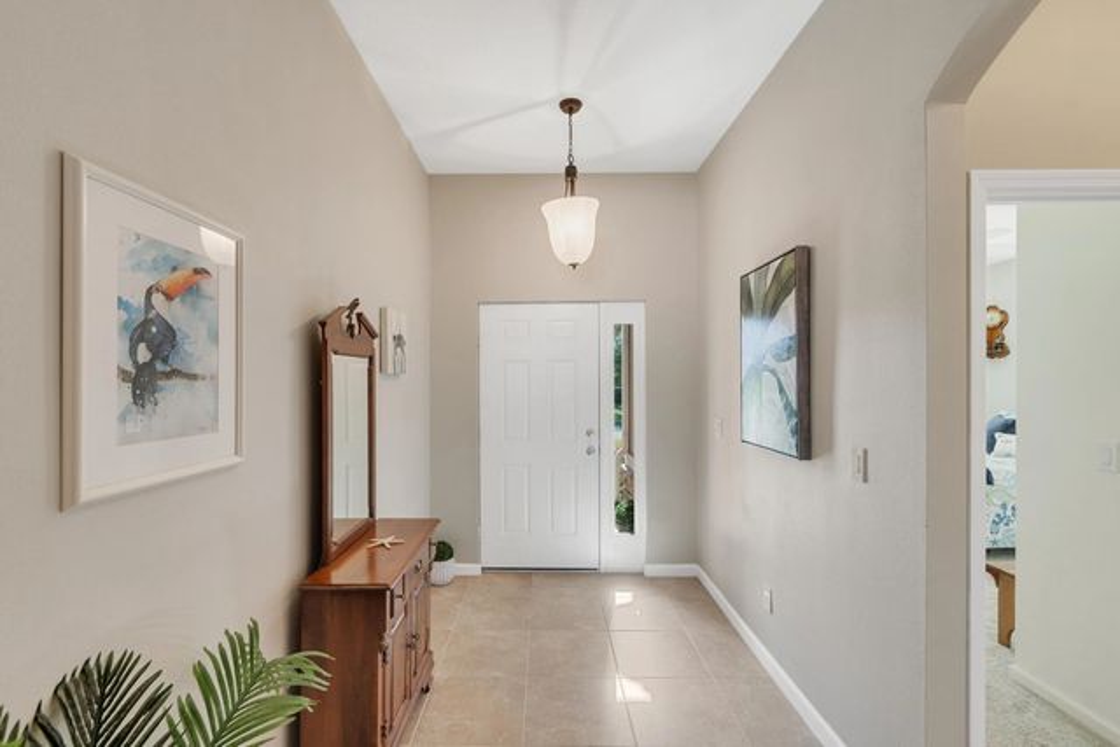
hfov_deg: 100.4
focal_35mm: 15
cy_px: 374
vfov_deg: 77.4
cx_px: 560
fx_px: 467
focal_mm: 10
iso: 320
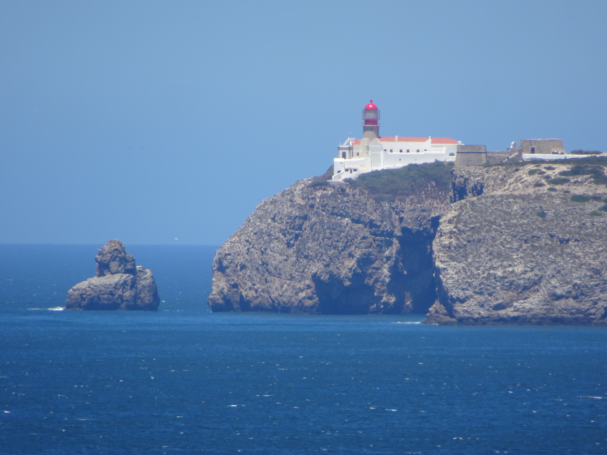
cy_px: 228
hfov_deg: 2.8
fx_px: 12625
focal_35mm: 720
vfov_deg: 2.1
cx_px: 304
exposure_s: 1/320
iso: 80
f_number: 6.4
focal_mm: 123
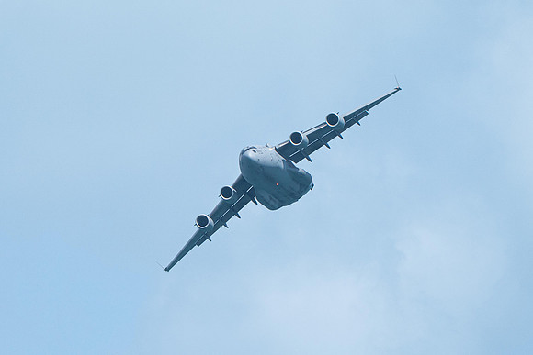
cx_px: 185
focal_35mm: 789
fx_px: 11677
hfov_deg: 2.6
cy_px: 178
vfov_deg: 1.7
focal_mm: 400
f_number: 10
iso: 640
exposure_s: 1/1250
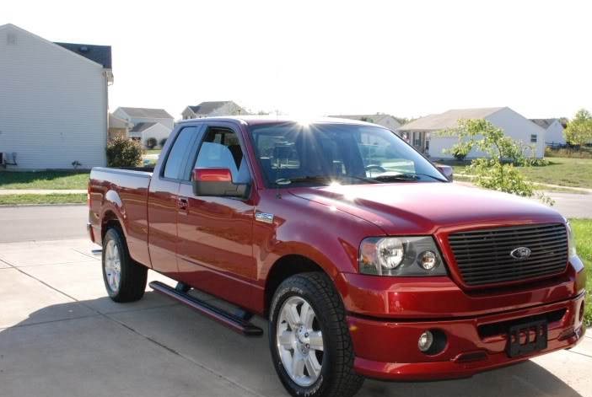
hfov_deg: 47.3
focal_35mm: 41
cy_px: 210
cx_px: 323
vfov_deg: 32.8
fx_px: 676
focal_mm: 24
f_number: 25
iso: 1600
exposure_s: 1/200
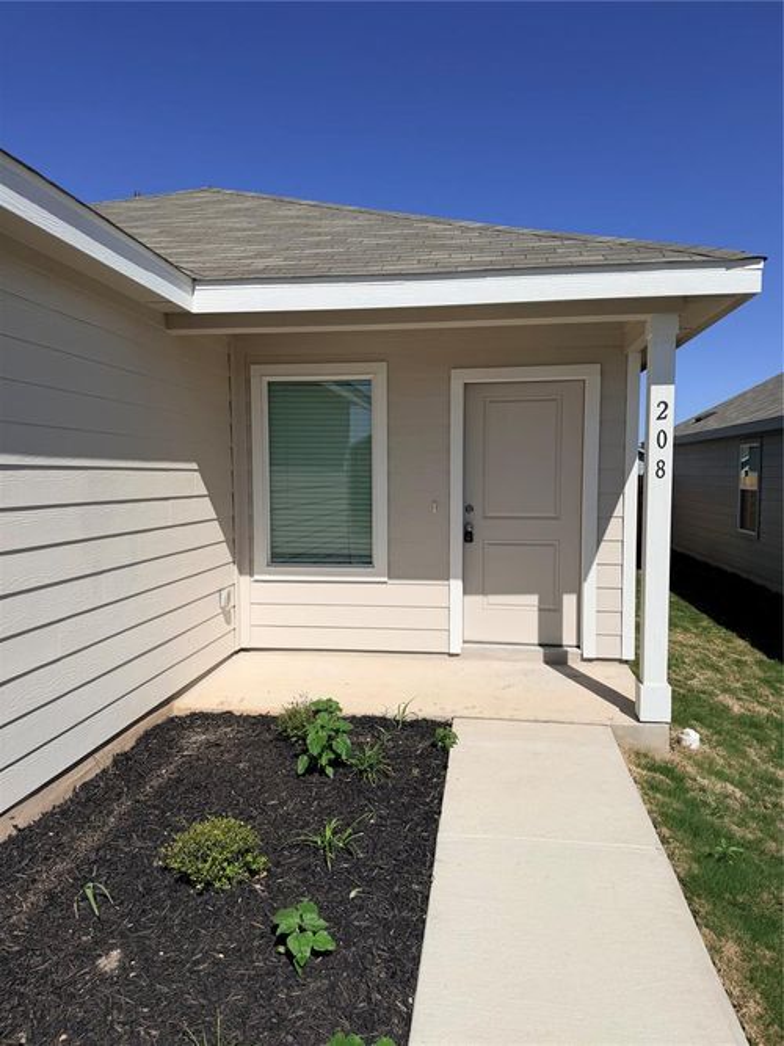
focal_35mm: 24
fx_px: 725
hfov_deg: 56.8
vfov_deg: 71.6
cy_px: 523
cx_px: 392
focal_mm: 6.76
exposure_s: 1/11905
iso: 80
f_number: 1.78
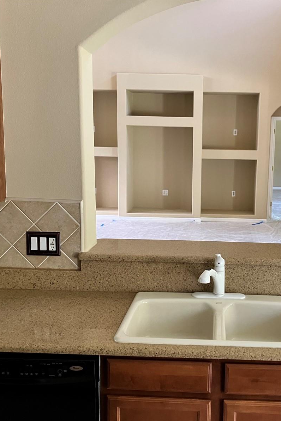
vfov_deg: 49.6
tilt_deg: -7.9
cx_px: 205
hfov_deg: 33.6
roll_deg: -1.0
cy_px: 210
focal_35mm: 39
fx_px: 457
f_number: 1.8
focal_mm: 3.99
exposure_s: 1/60
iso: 200
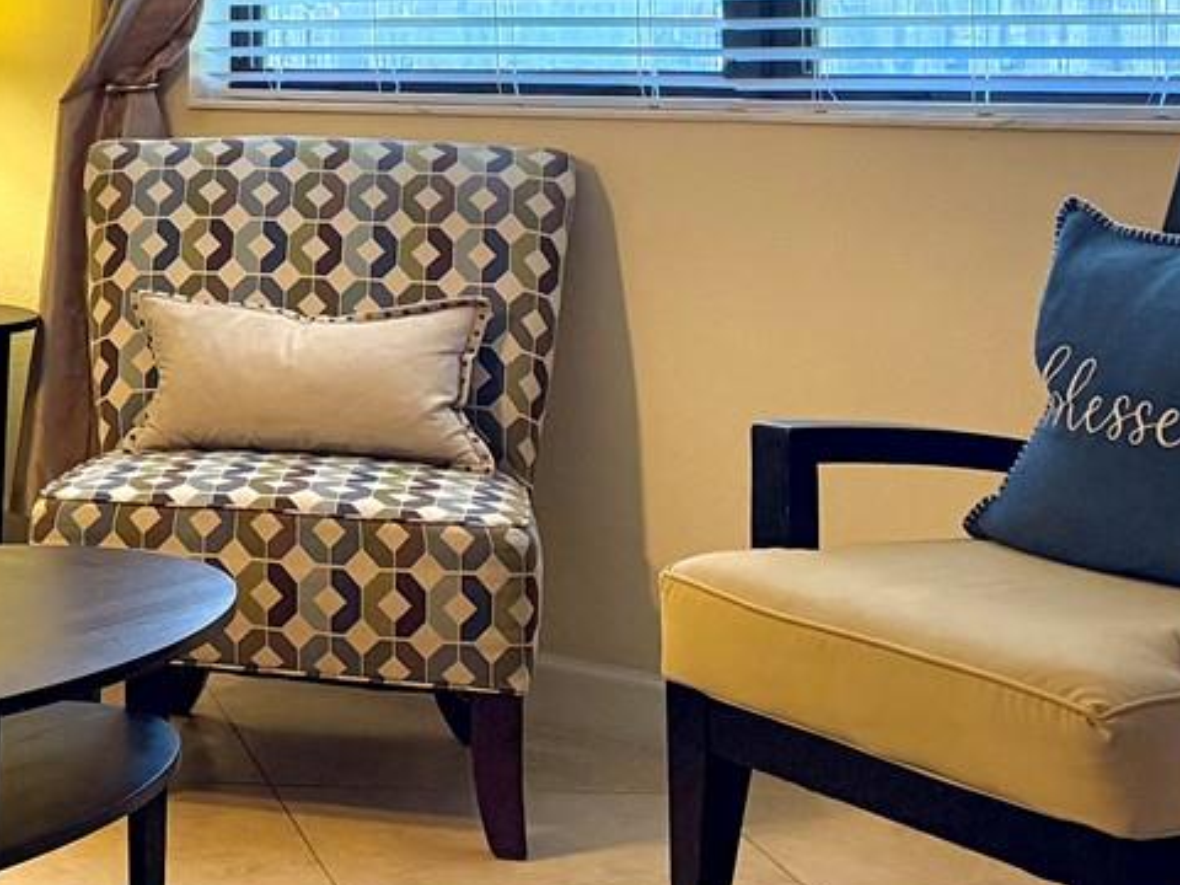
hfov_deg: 22.1
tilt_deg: -0.2
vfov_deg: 18.0
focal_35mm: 80
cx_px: -329
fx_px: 2727
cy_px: -5
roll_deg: +0.3
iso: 320
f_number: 1.78
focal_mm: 6.76
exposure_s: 1/120
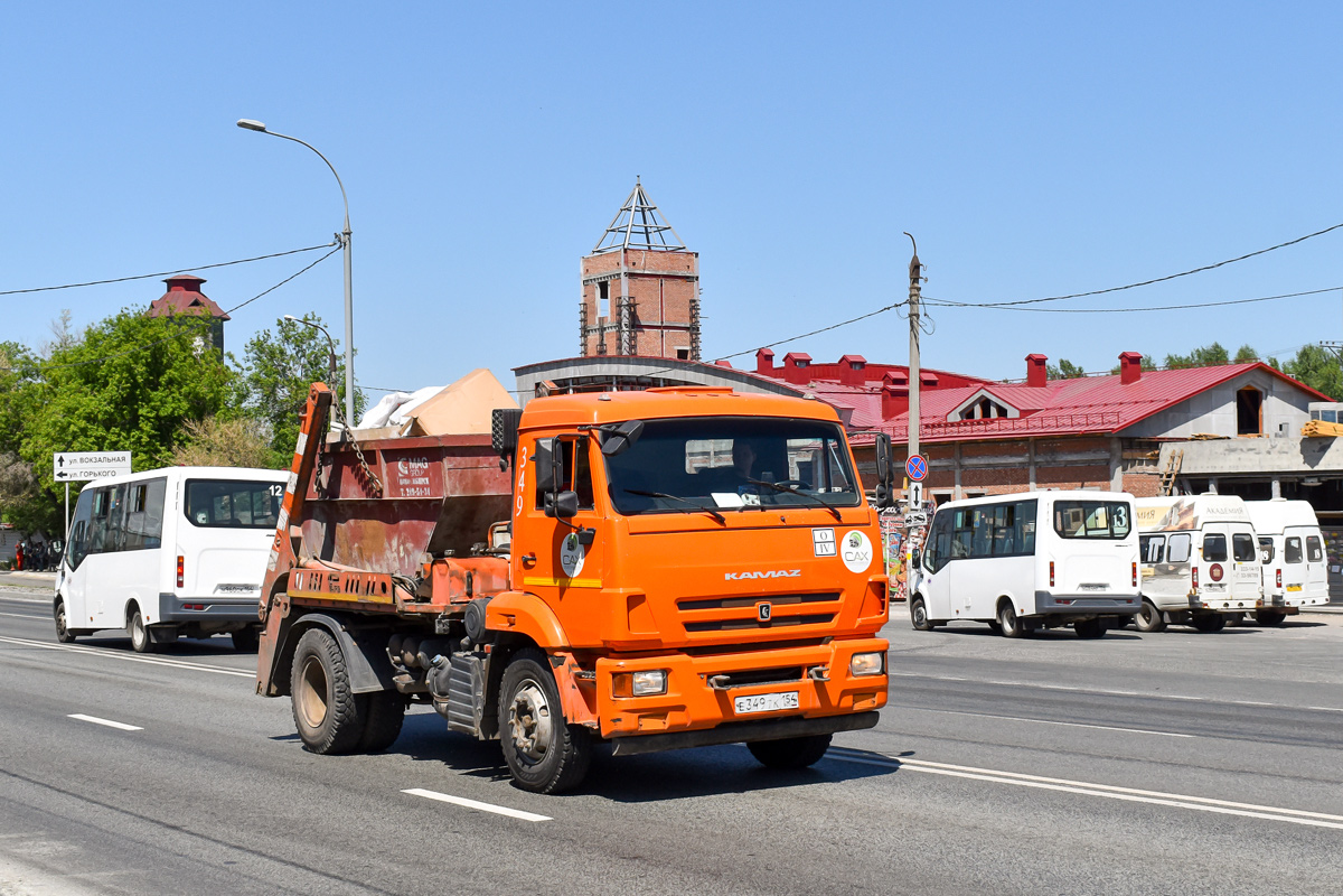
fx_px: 1679
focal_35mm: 45
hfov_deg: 43.6
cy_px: 448
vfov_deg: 29.9
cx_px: 672
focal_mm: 30
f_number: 8
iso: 400
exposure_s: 1/2000
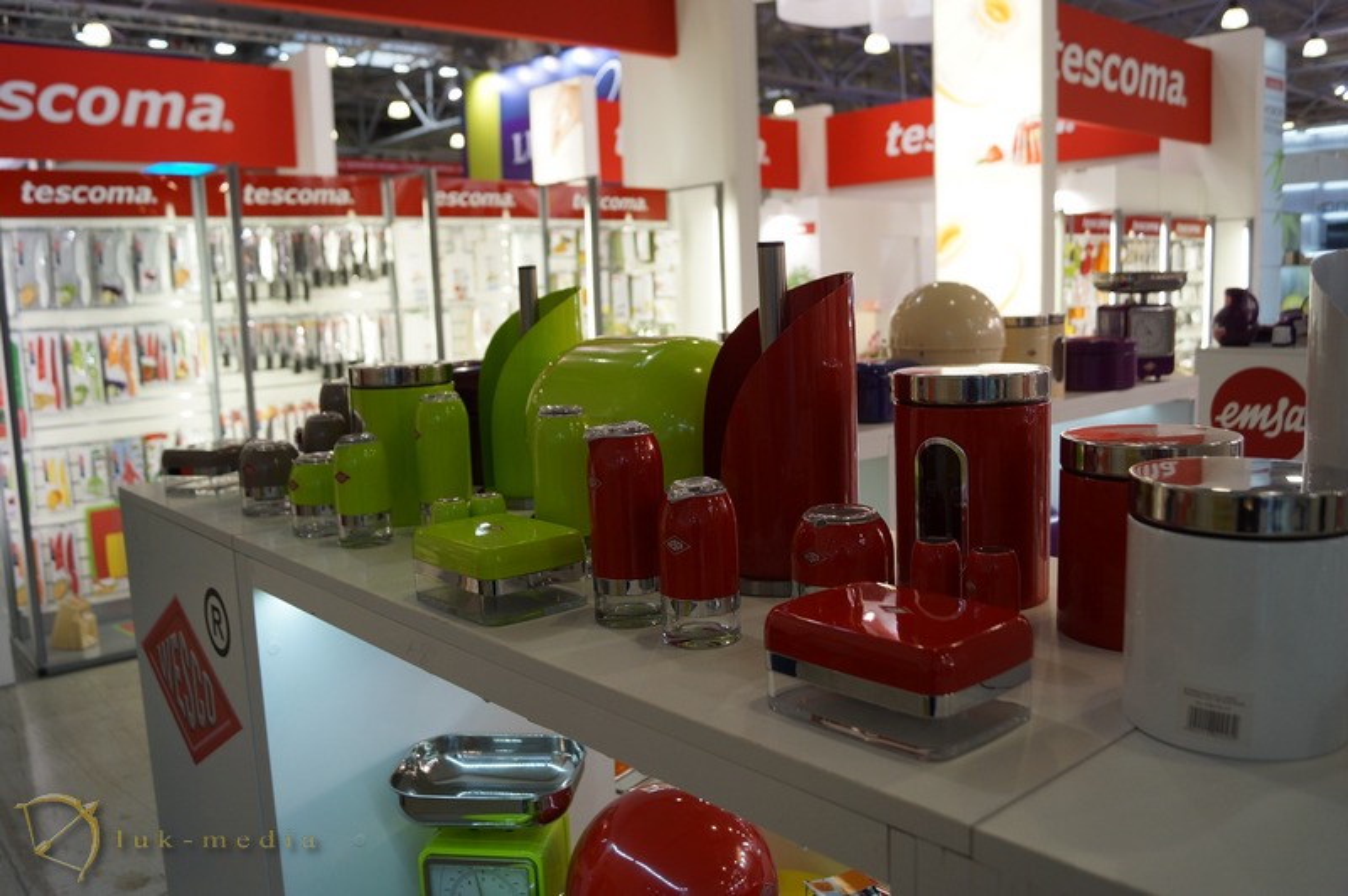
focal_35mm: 30
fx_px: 1122
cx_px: 674
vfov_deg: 43.5
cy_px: 448
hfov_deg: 62.0
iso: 250
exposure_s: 1/60
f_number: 4
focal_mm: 20
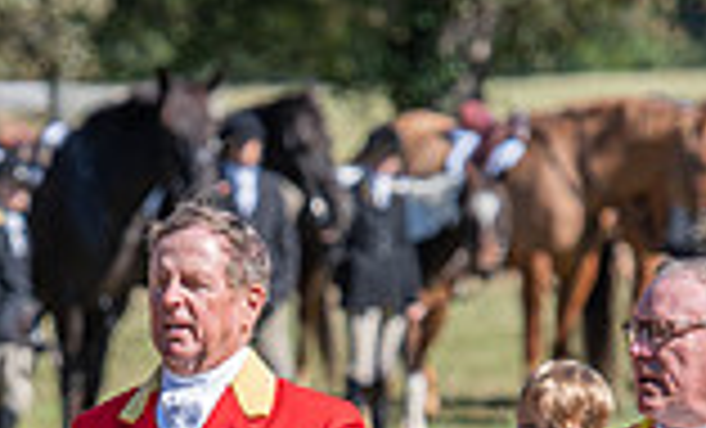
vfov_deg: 2.0
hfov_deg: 3.3
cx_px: 33
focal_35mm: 643
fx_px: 12262
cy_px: 718
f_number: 4.5
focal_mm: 155
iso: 100
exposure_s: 1/400
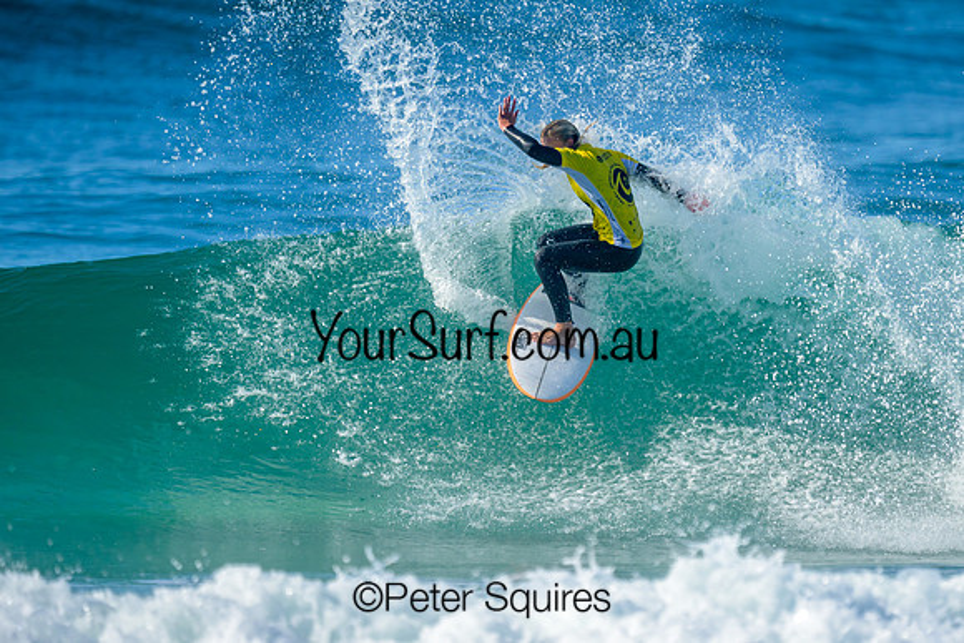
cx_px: 619
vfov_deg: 1.3
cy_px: 336
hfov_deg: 1.9
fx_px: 29434
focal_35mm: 1099
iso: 250
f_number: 6.3
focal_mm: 800
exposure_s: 1/2000
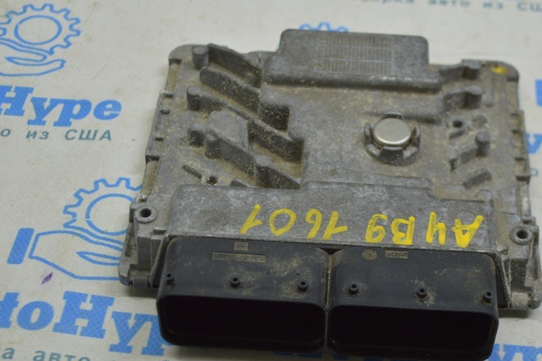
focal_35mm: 71
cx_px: 314
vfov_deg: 19.2
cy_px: 186
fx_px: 1068
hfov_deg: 28.4
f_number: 5.6
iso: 400
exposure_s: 1/40
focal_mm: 38
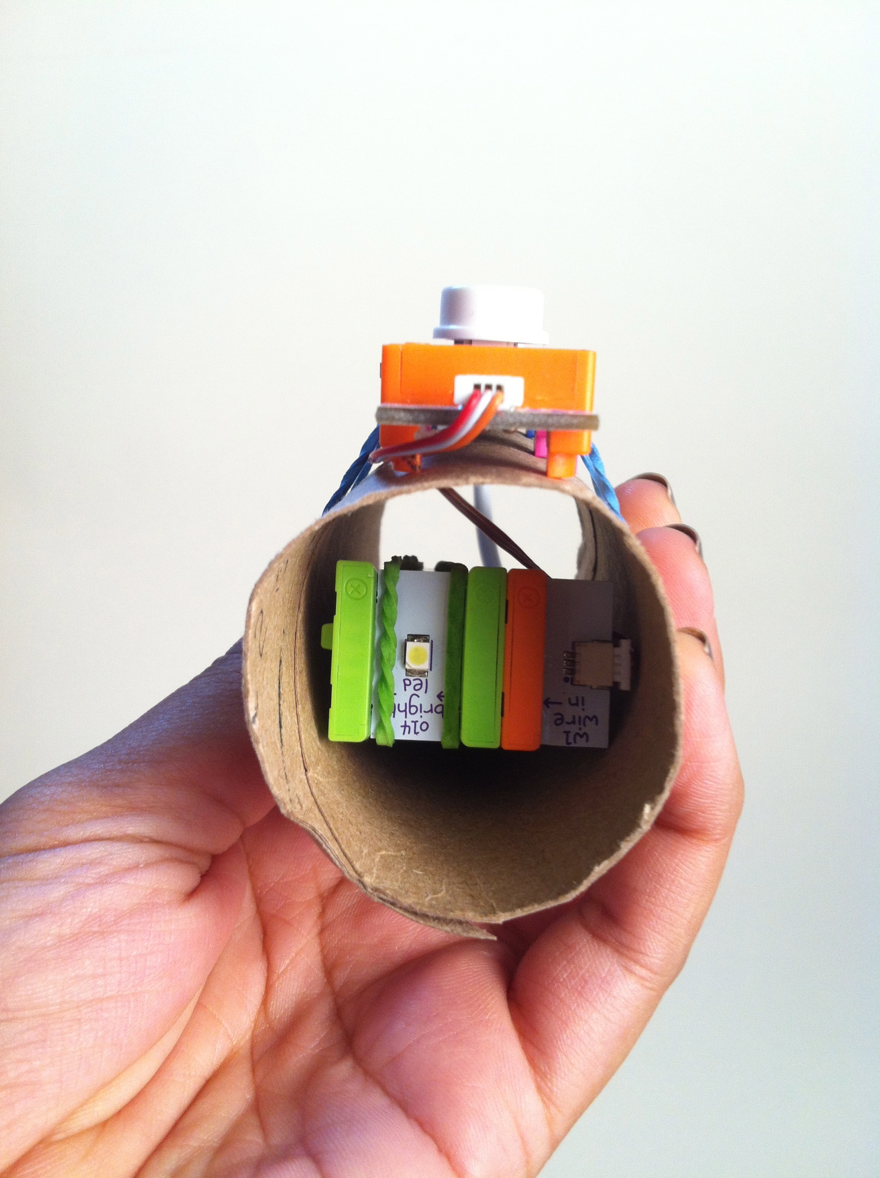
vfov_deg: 52.7
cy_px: 589
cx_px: 440
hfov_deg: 40.6
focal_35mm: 35
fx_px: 1189
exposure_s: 1/24
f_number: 2.8
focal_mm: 3.85
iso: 80
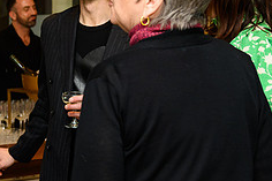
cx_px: -47
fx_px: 891
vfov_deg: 11.6
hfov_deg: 16.7
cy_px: 70
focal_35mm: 118
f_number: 5
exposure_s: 1/200
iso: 800
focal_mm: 48
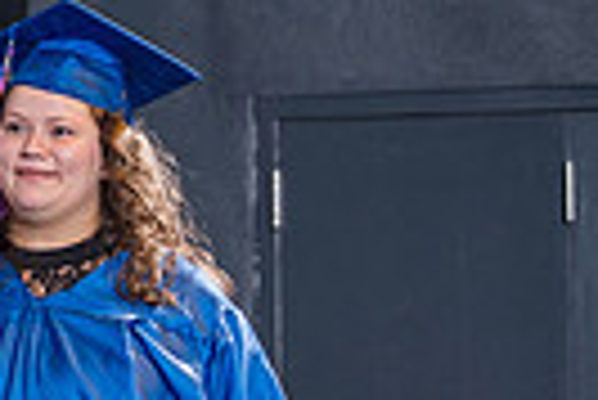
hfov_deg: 6.5
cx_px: -594
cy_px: 528
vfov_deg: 4.5
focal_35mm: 305
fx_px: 5072
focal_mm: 70
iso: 500
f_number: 3.2
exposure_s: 1/160
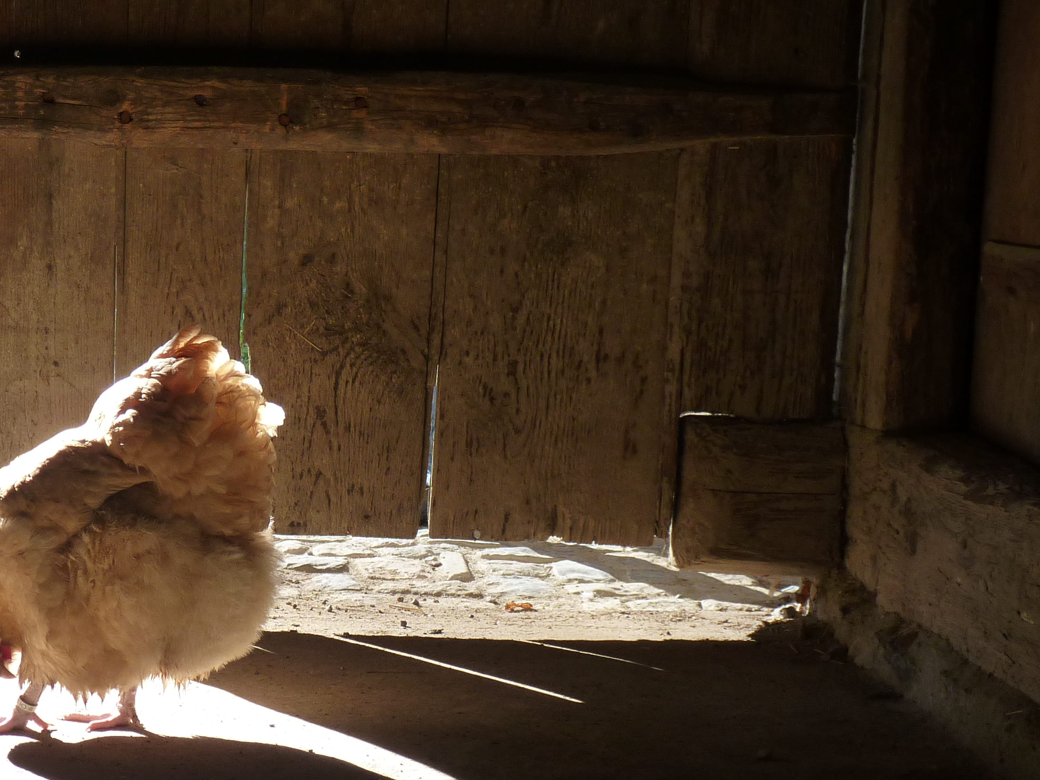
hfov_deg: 26.1
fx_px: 2193
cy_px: 543
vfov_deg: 20.1
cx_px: 175
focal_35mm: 73
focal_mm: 7.2
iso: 125
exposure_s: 1/125
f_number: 3
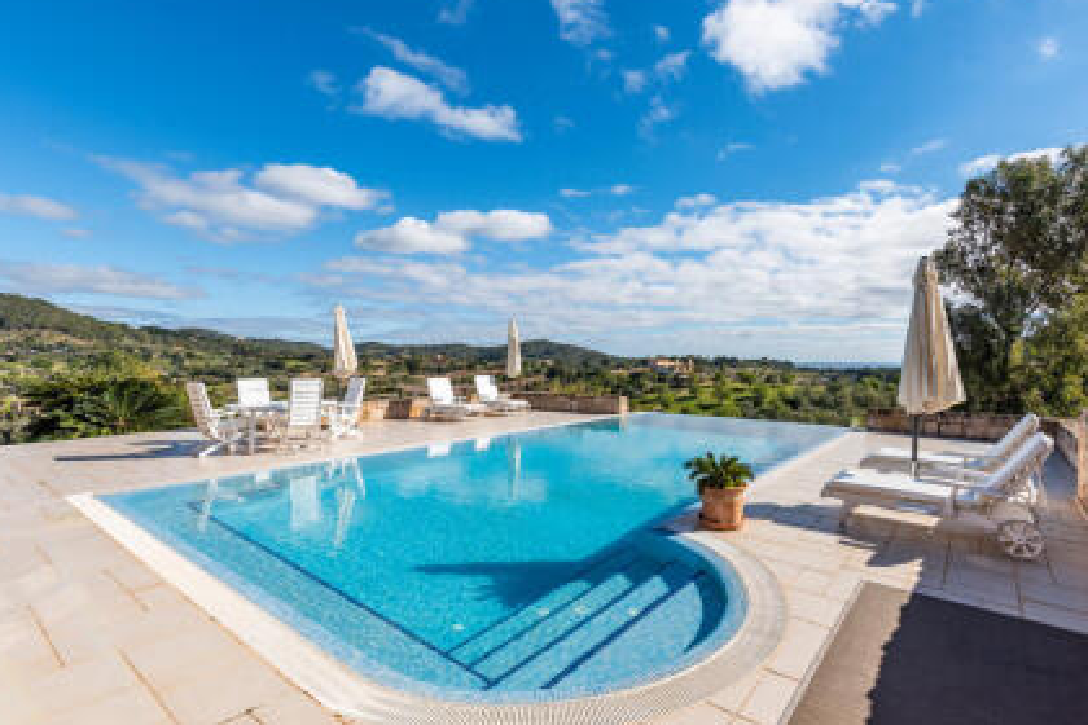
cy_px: 351
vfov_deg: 70.4
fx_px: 514
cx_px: 585
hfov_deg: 93.1
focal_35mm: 17
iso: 80
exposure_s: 1/500
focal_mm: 15
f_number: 7.1
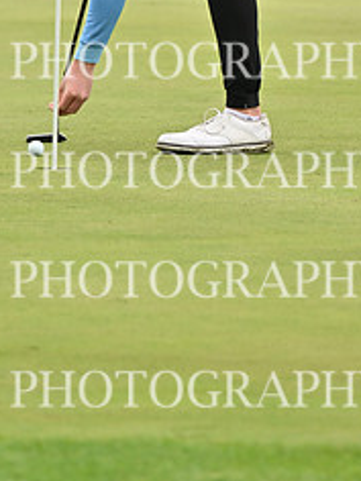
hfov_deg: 2.3
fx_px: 9108
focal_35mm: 655
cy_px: -104
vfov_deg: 3.0
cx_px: -3
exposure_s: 1/1000
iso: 320
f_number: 4
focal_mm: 185
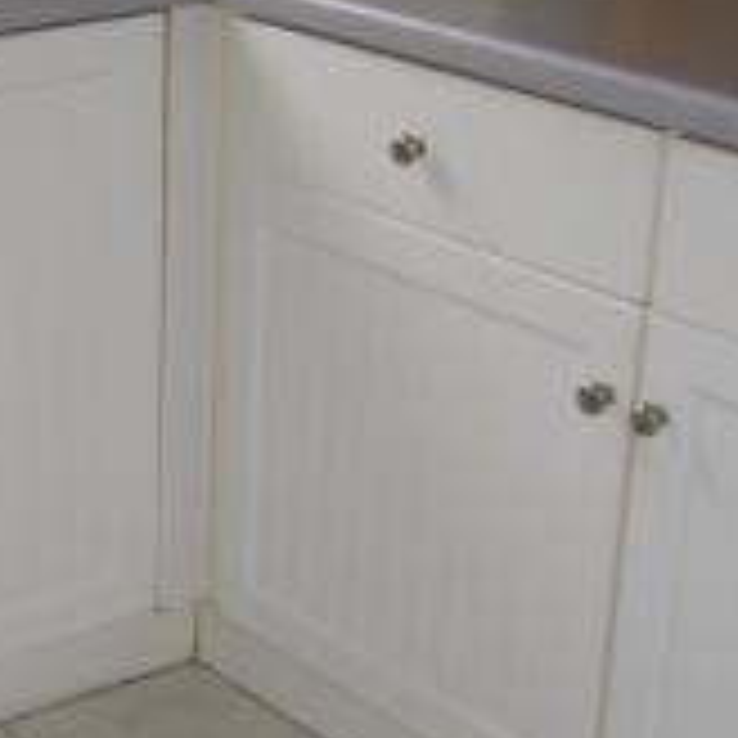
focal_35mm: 92
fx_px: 2219
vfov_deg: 18.8
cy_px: 508
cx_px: -32
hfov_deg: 18.3
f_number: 2.8
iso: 50
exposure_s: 1/30
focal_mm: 7.8
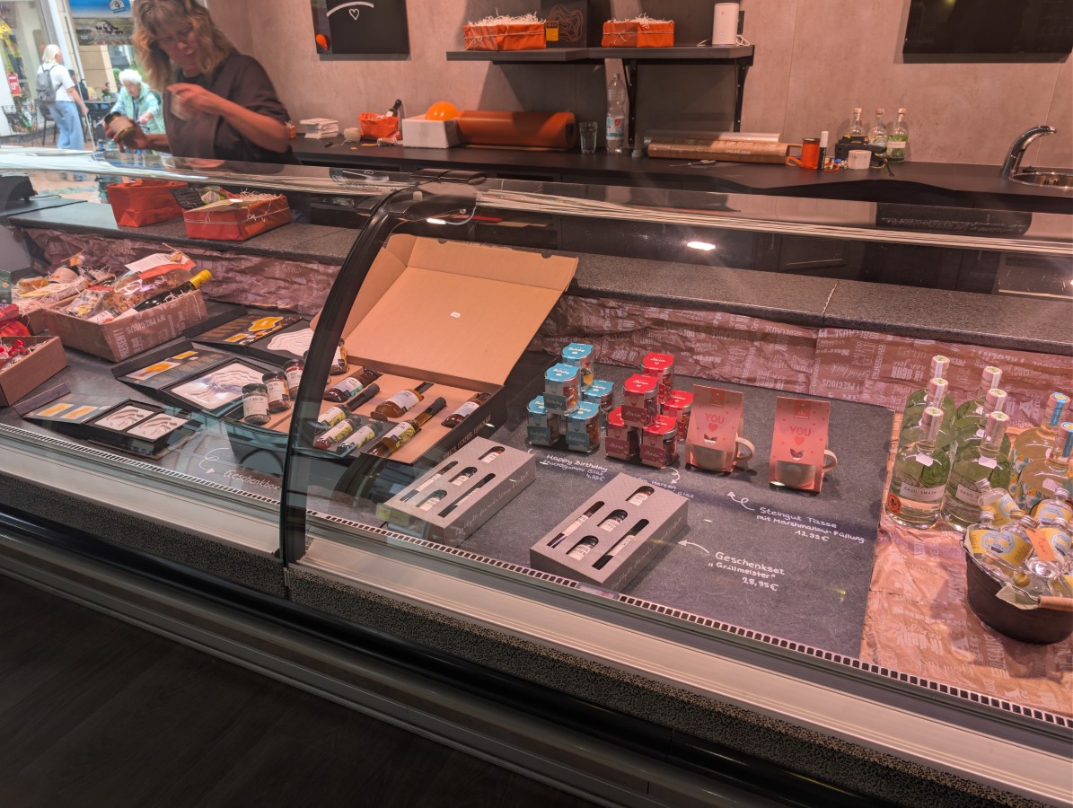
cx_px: 536
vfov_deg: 56.9
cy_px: 404
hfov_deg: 71.5
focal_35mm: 24
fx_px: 745
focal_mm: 6.9
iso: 32
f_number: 1.68
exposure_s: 1/52.1
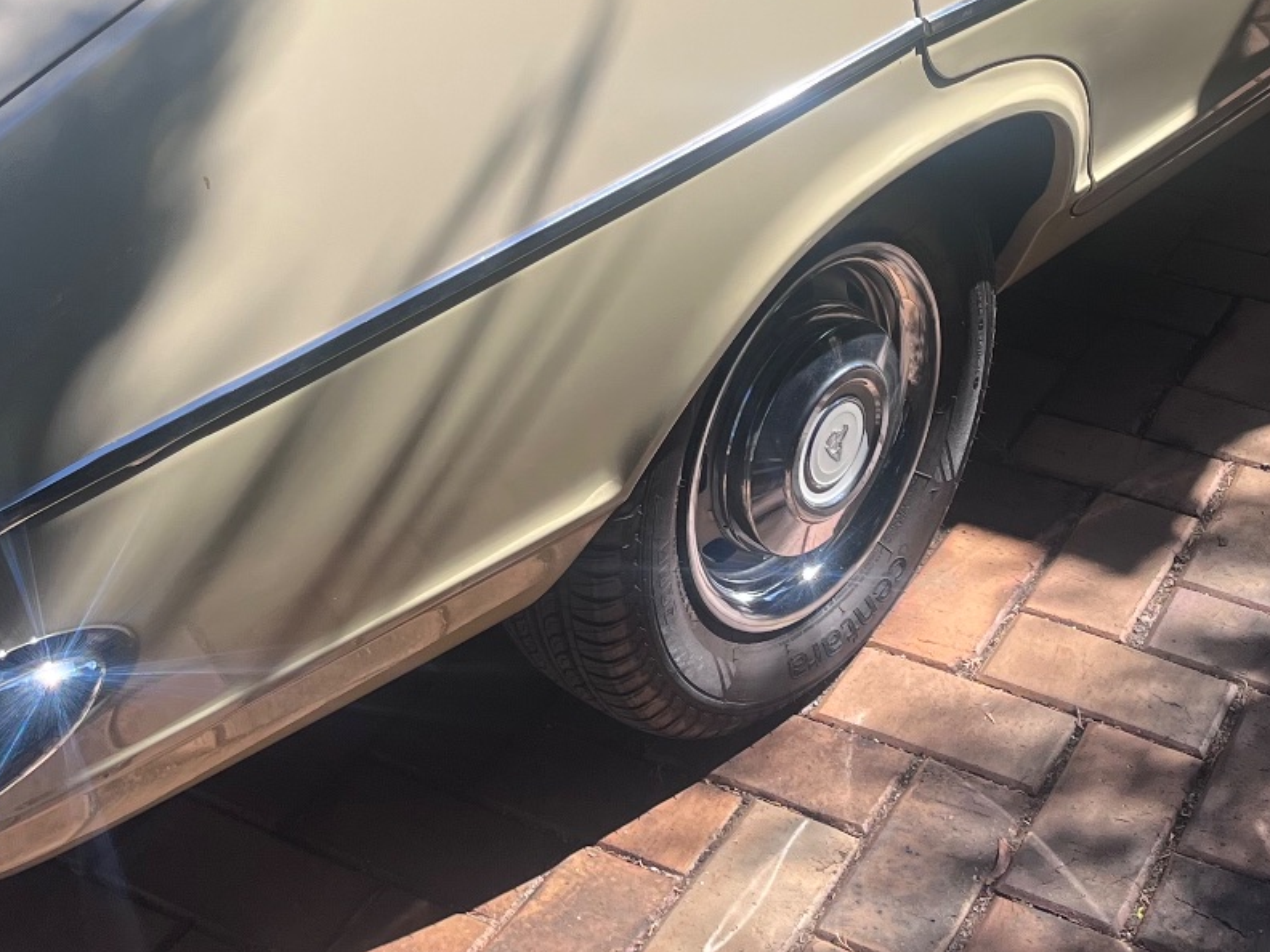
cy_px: -22
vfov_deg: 22.3
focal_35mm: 63
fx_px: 2311
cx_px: 904
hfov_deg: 30.4
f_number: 1.6
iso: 50
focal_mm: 5.1
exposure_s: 1/3413
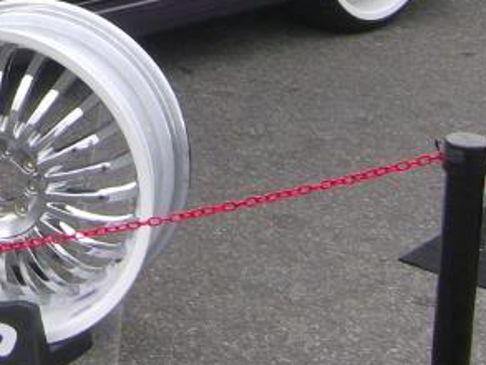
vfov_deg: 10.7
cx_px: -211
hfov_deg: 14.0
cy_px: -221
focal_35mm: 133
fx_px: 1868
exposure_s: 1/228
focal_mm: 6.4
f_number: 4.8
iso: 100
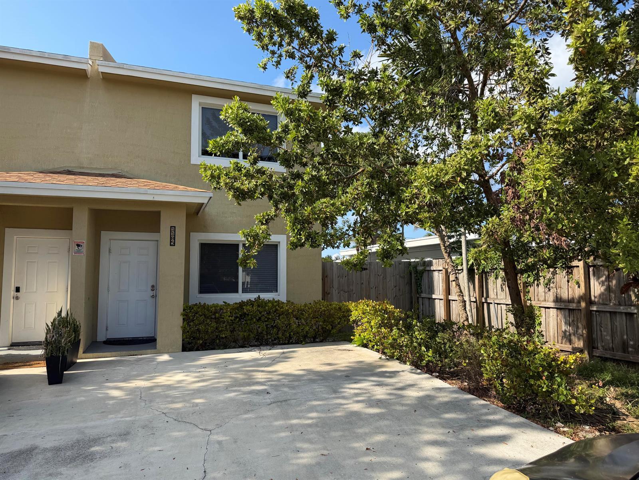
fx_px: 443
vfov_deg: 56.8
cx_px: 320
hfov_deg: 71.6
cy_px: 240
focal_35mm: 24
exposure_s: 1/2703
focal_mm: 6.76
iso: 80
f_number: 1.78
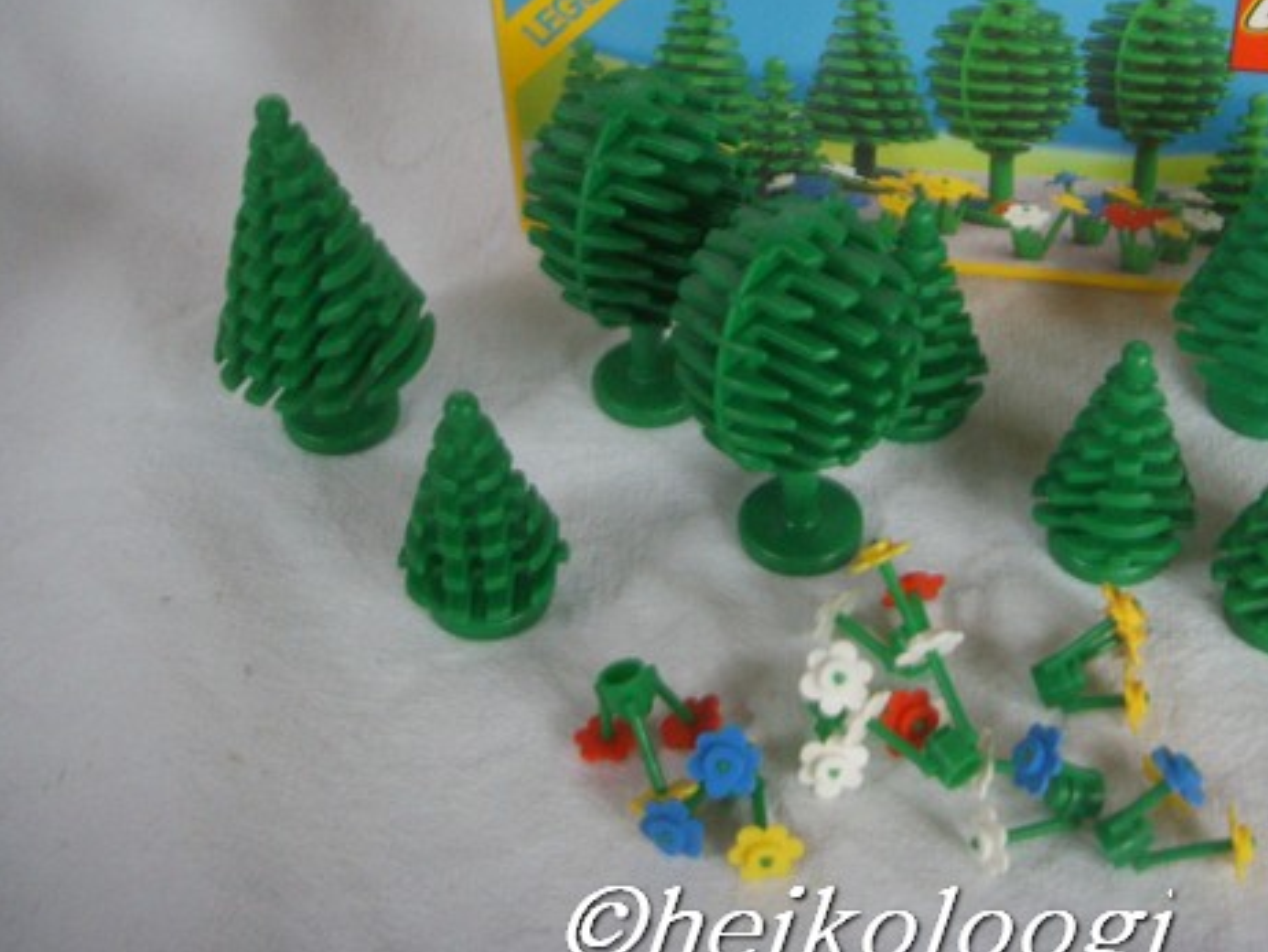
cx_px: 873
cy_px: 340
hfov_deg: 35.1
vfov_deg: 26.9
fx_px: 1979
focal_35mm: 54
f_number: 3.5
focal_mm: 6.6
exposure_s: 1/6
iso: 152
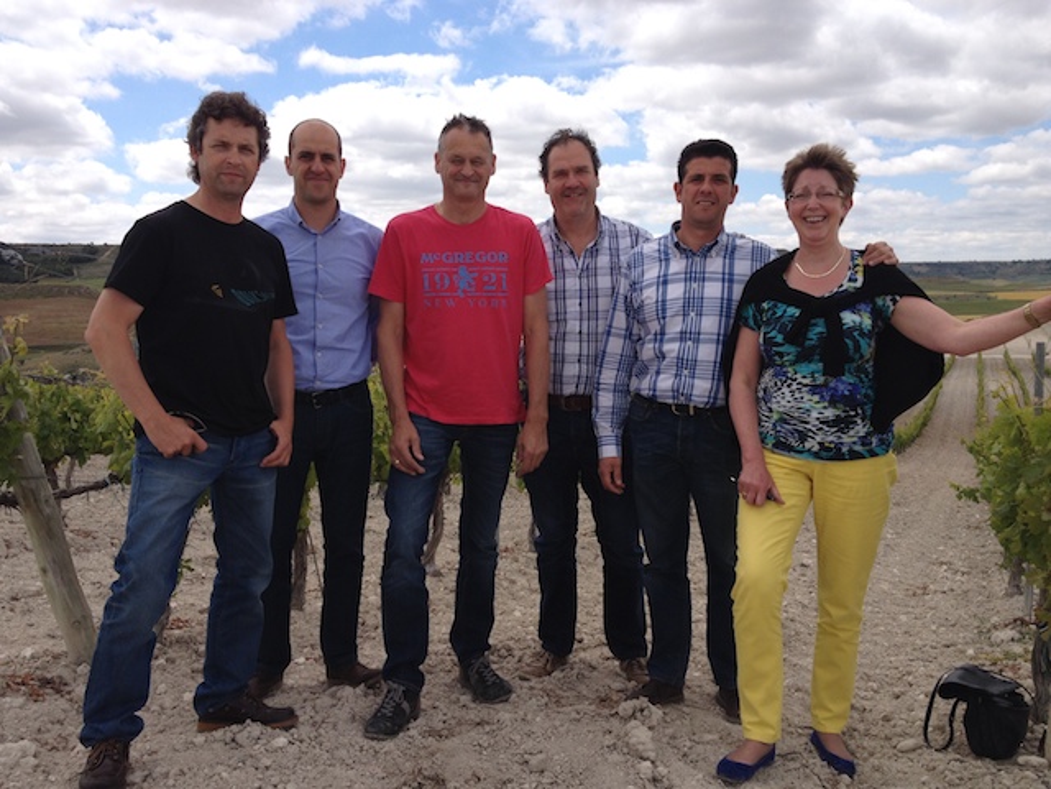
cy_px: 394
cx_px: 526
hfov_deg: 52.6
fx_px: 1063
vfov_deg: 40.7
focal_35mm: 35
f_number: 2.4
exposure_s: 1/1783
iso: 50
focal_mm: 4.28
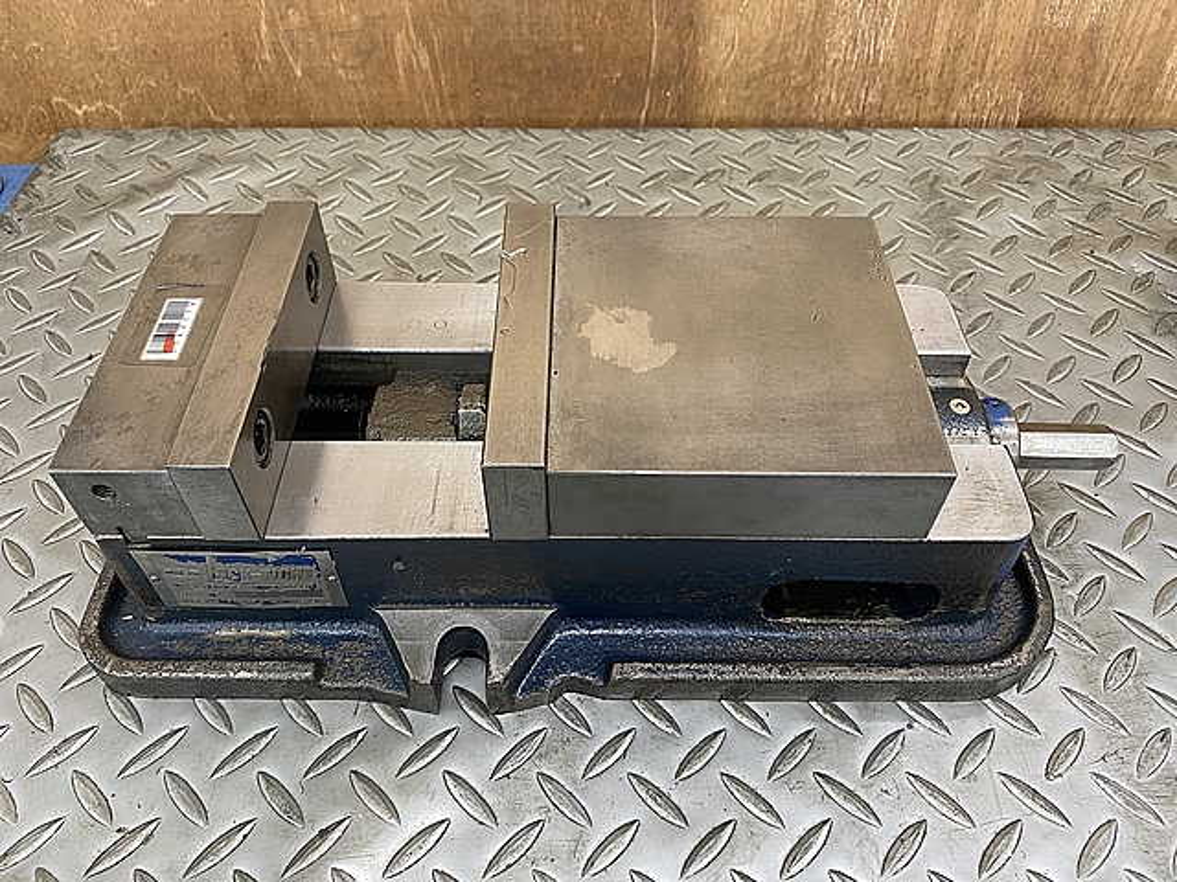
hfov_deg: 67.3
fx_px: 884
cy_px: 441
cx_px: 588
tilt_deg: -51.1
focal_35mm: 26
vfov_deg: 53.1
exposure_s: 1/60
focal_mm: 4.25
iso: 250
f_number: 1.8
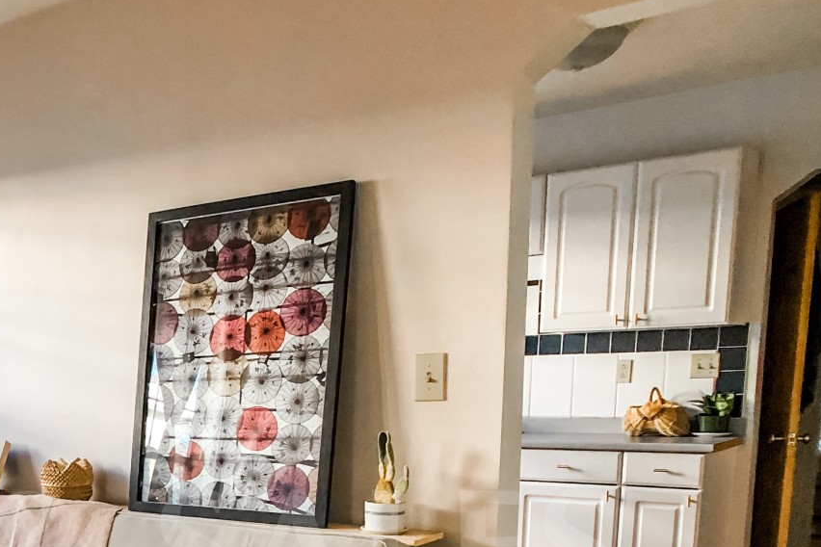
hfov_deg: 26.5
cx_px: -85
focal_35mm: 70
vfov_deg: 19.0
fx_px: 1596
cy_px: 535
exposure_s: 1/30
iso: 32
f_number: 1.8
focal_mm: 3.99
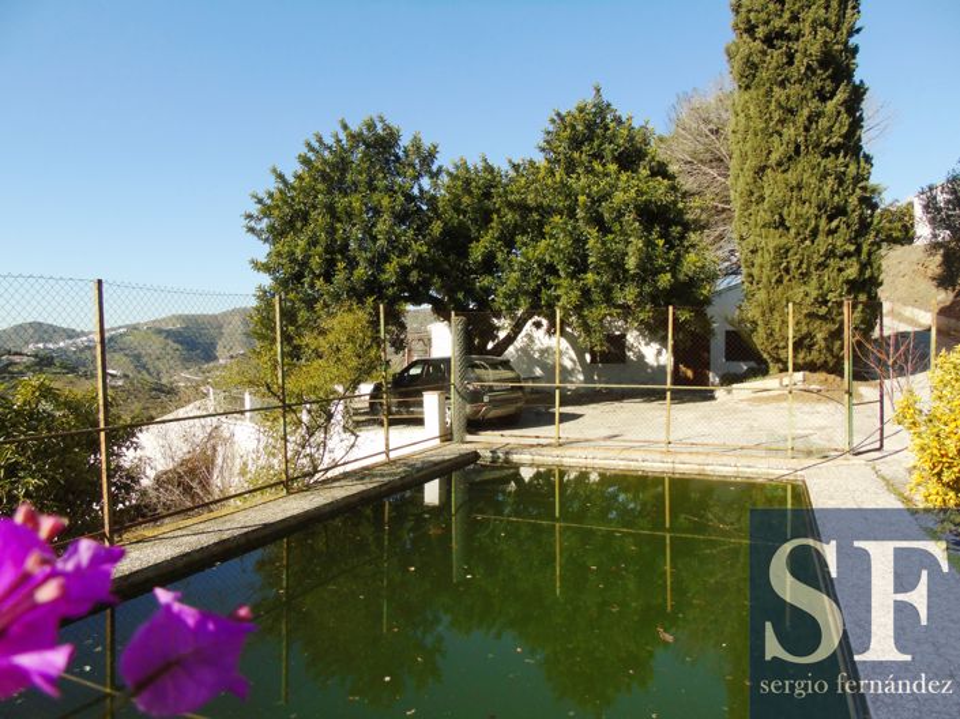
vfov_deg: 54.8
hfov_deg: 69.4
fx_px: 693
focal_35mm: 25
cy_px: 360
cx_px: 480
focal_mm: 4.4
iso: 200
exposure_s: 1/1000
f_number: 3.6
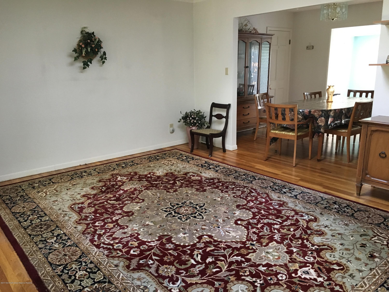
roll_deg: +1.1
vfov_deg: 48.2
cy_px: 146
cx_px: 194
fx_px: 326
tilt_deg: -12.8
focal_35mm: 29
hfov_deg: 61.7
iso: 200
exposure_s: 1/30
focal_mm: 4.15
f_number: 2.2
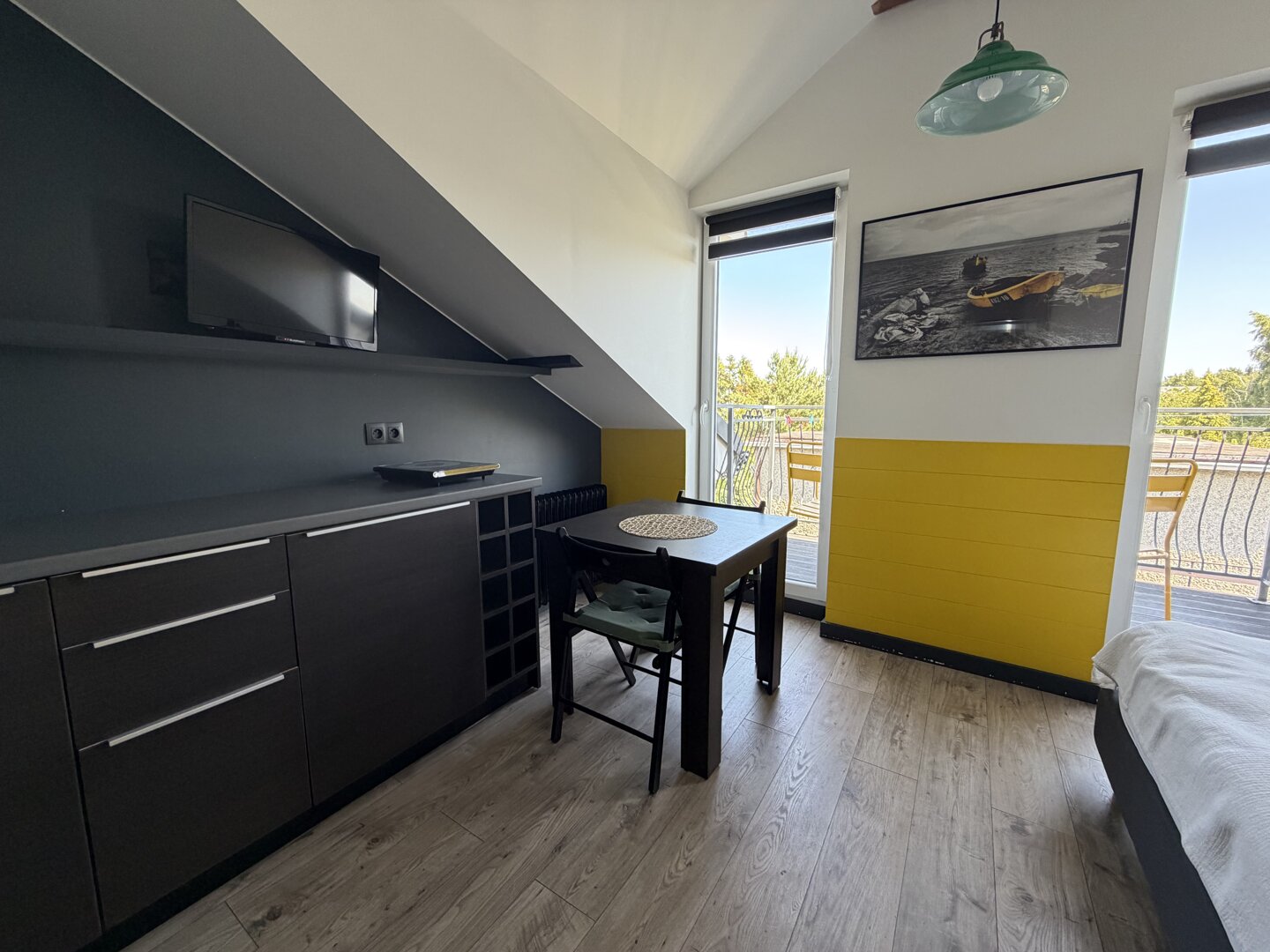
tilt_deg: -7.2
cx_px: 635
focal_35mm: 14
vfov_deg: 85.7
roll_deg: +0.1
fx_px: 514
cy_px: 476
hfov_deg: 102.1
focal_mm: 2.22
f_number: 2.2
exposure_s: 1/121
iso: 200
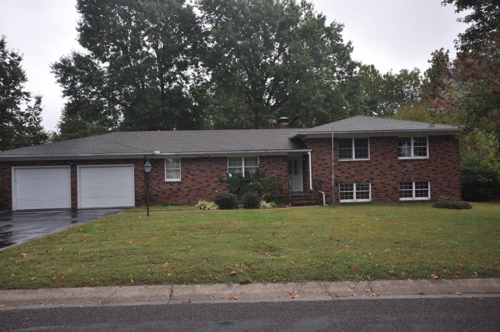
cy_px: 166
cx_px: 250
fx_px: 416
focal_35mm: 30
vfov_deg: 43.5
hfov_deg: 62.0
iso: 200
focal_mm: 20
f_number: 7.1
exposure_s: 1/200
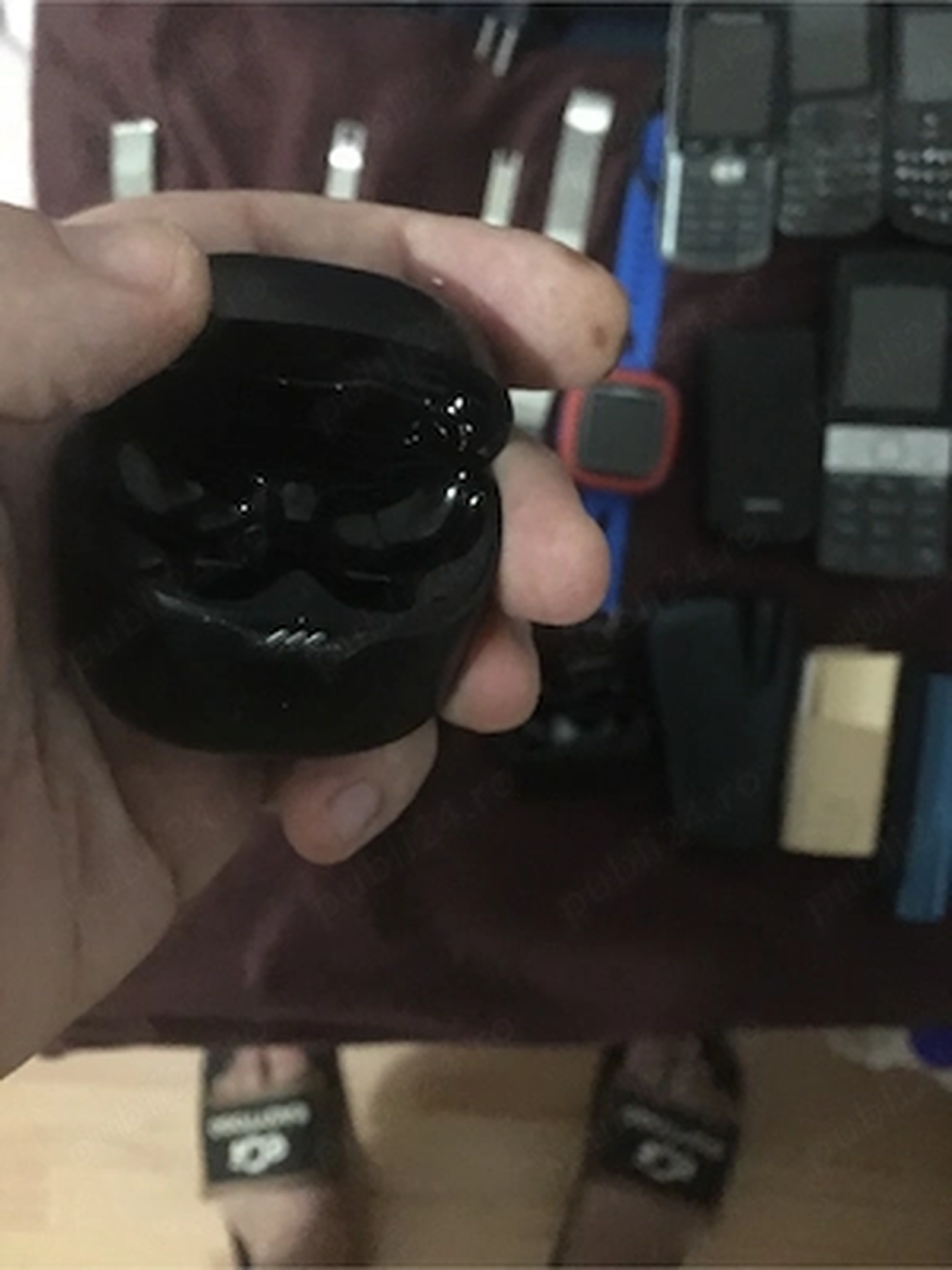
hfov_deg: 48.2
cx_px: 476
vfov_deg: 61.7
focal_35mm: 29
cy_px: 635
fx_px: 1063
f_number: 2.2
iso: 250
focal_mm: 4.15
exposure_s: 1/4
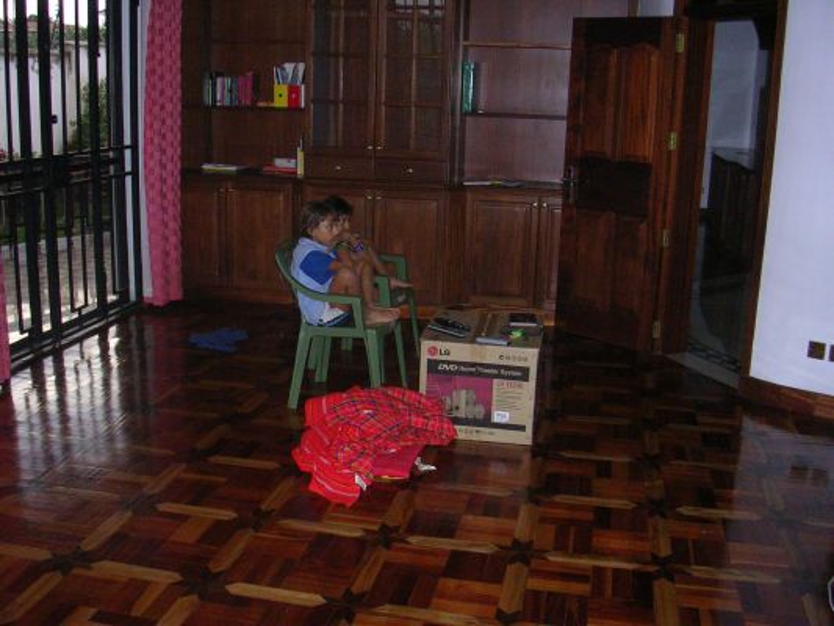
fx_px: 916
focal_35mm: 38
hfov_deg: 49.0
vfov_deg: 37.7
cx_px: 417
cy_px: 313
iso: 200
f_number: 2.8
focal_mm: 5.8
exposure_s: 1/60.1
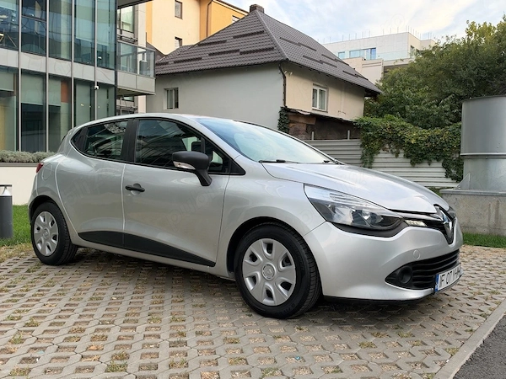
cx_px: 253
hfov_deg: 54.0
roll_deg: -0.9
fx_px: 497
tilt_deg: -2.5
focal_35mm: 34
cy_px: 190
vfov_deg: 41.8
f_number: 1.8
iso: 64
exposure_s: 1/154
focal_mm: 6.93
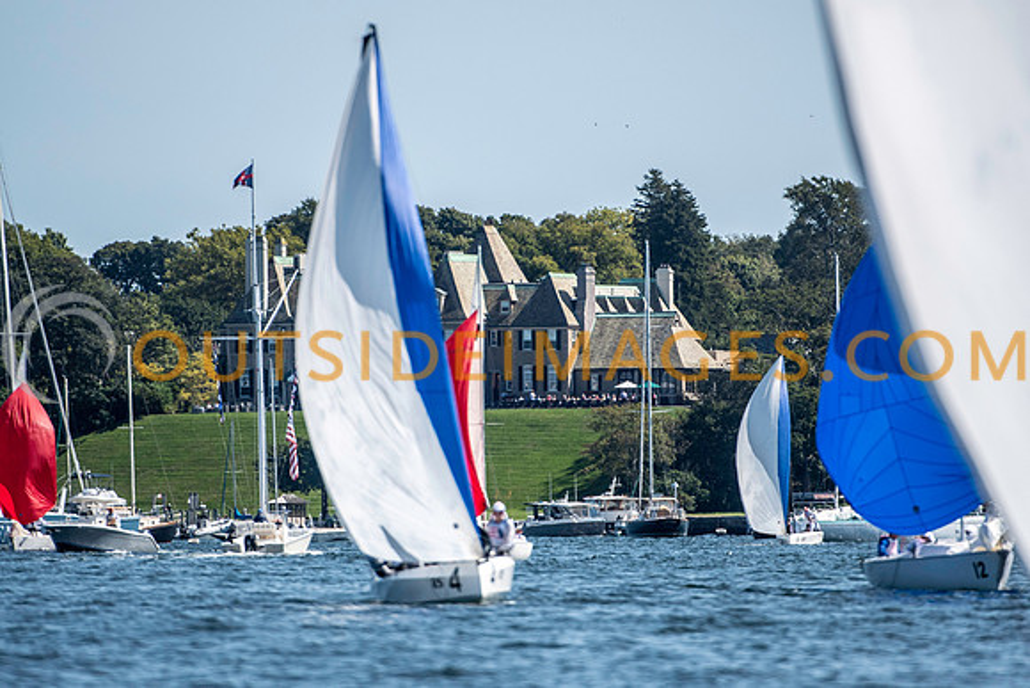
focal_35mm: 634
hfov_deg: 3.3
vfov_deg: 2.2
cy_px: 344
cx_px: 515
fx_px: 18144
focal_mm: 400
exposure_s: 1/4000
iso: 320
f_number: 4
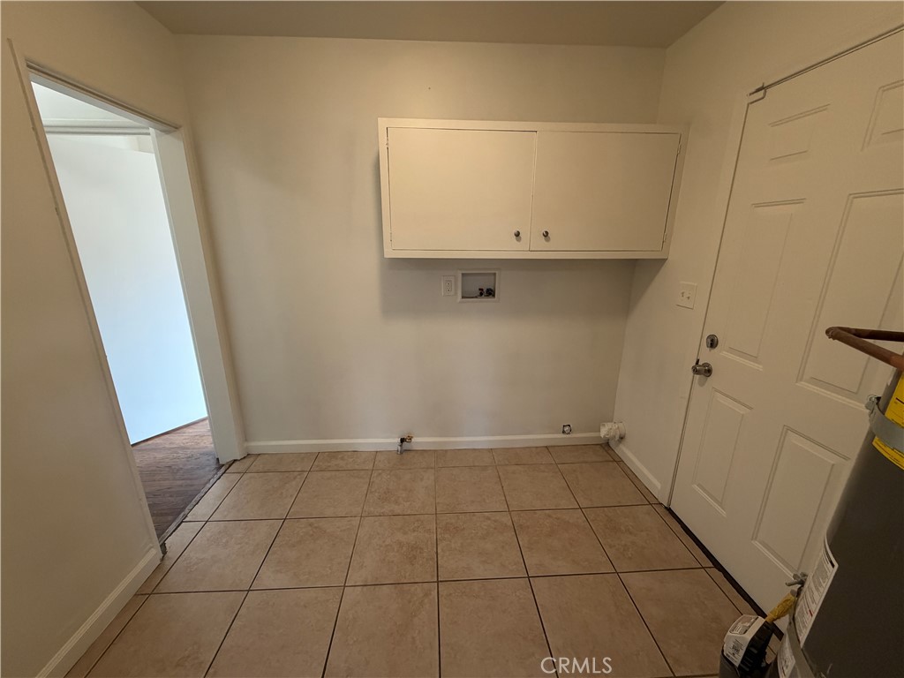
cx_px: 452
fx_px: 366
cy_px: 339
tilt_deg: -14.7
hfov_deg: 102.1
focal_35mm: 14
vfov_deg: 85.7
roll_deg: +0.3
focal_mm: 2.22
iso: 320
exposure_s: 1/120
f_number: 2.2
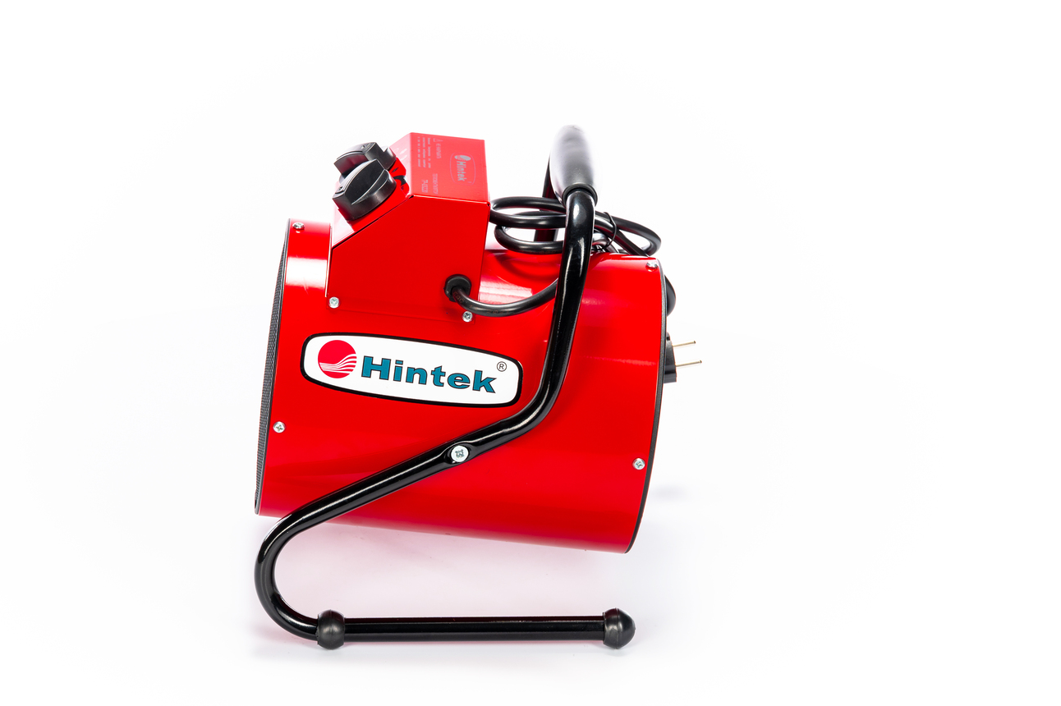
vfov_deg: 11.7
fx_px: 3446
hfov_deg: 17.5
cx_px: 468
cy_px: 376
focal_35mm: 117
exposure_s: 1/2.5
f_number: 11
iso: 100
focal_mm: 100
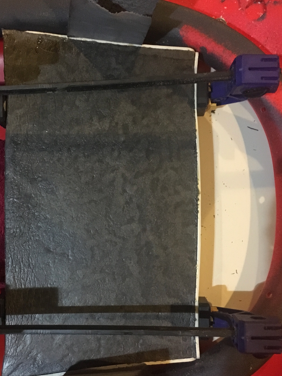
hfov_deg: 34.0
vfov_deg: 44.7
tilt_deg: -86.0
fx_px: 456
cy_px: 207
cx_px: 95
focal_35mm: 42
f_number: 2.2
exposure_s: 1/15
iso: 320
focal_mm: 4.15
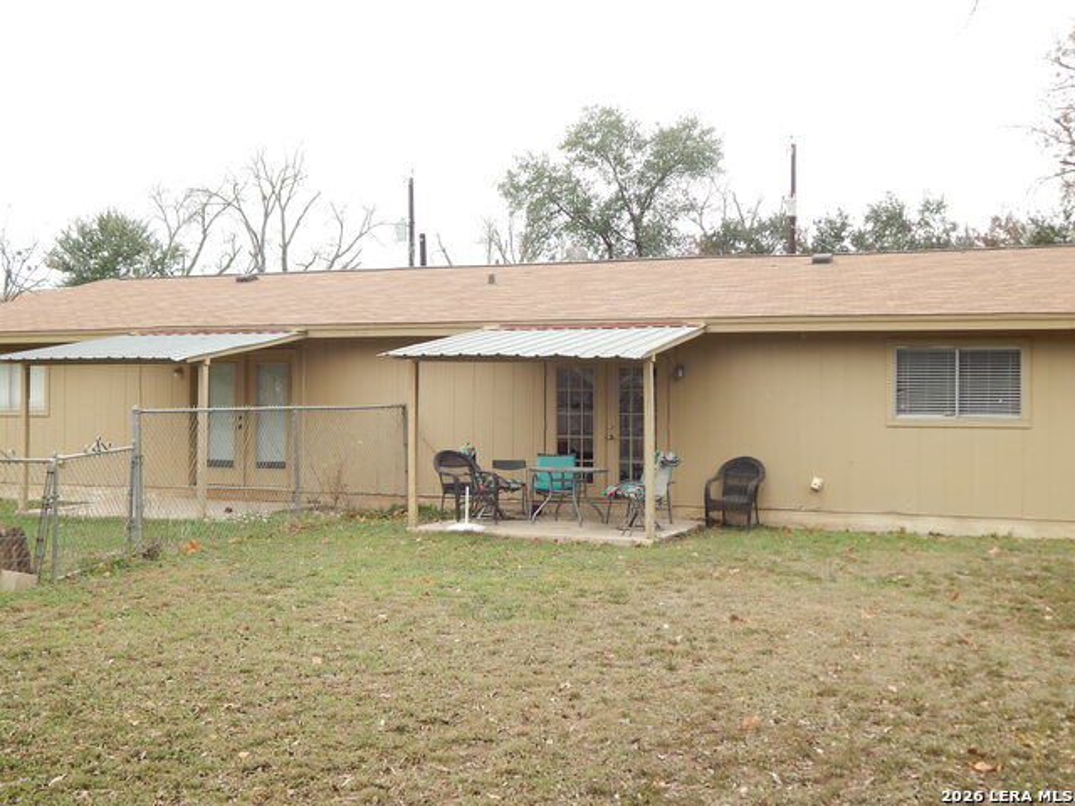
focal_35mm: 43
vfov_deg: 33.6
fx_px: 1335
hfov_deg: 43.9
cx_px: 538
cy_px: 403
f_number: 3.6
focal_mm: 7.7
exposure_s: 1/160
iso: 125
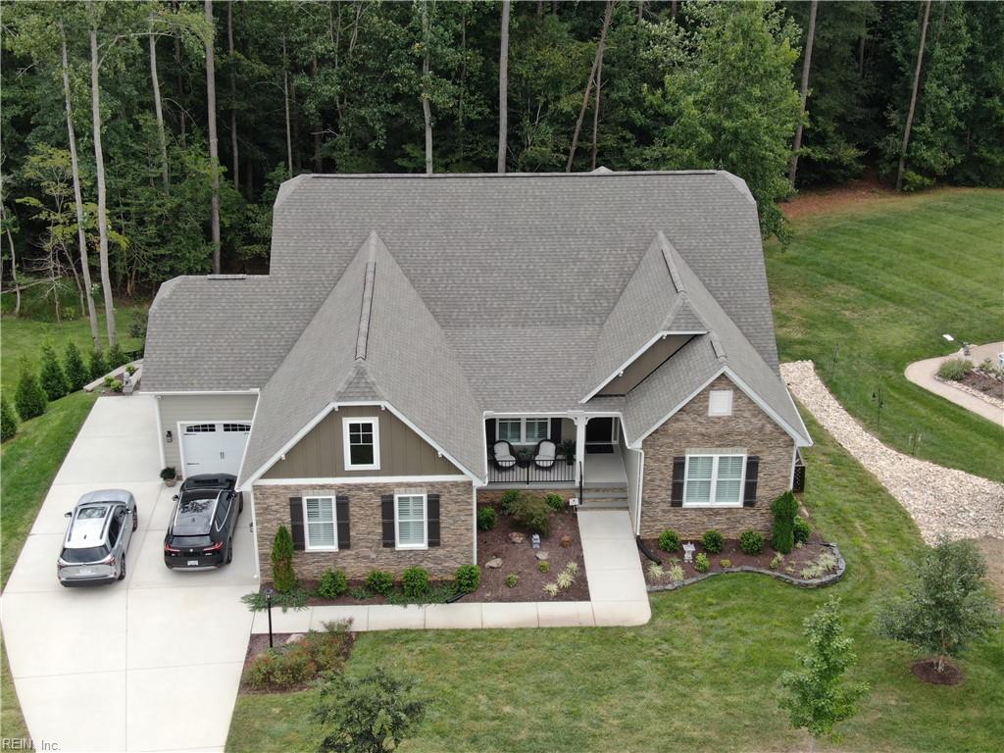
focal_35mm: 48
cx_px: 502
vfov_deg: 30.3
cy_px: 376
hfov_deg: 39.7
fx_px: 1392
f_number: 3.8
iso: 100
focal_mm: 8.6
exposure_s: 1/200
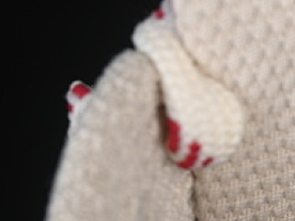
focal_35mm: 248
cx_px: 459
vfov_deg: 6.0
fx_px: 2115
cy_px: 230
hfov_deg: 7.8
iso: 160
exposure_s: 1/80
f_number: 7.1
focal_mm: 50
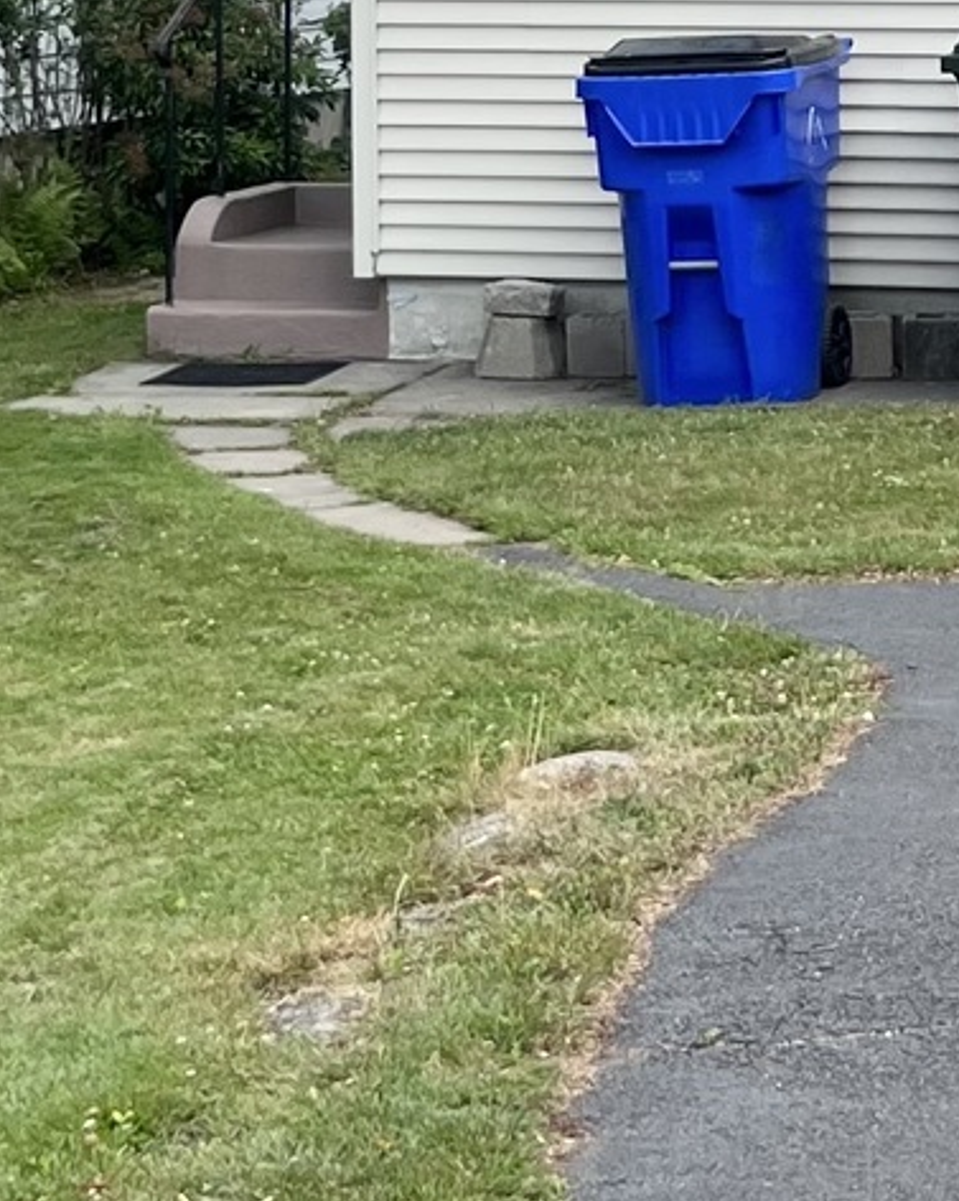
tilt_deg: -1.0
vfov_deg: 15.2
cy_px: -71
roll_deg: -0.6
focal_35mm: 124
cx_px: 687
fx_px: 4404
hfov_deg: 12.4
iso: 50
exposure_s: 1/1575
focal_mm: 5.7
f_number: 1.5
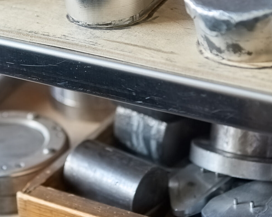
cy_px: 52
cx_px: 125
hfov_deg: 15.2
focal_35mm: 127
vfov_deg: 12.1
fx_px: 1022
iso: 800
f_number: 3.2
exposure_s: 1/250
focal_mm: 52
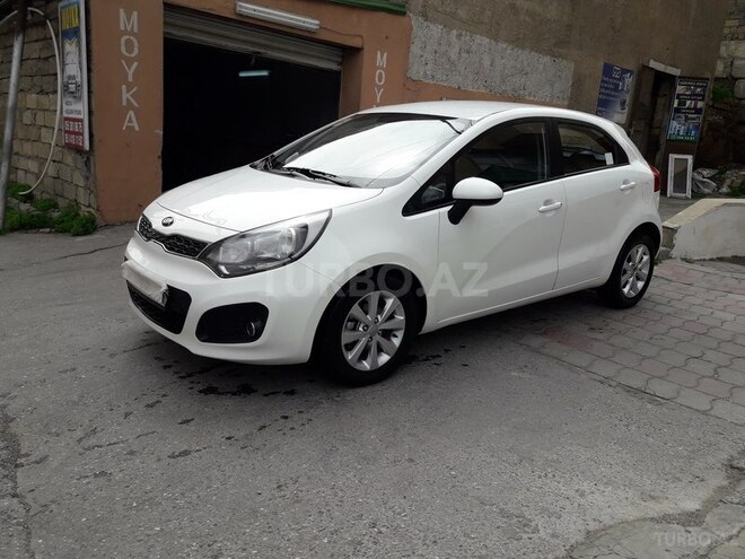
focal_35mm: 28
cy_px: 280
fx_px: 603
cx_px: 372
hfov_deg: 63.4
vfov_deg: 49.7
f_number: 1.9
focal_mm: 3.7
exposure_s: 1/1036
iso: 40
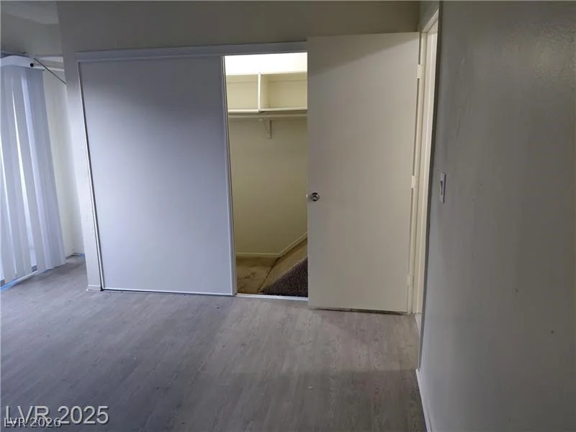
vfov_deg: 54.9
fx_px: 416
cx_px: 288
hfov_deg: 69.4
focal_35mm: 25
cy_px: 216
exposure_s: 1/60
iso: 320
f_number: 1.8
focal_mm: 4.69
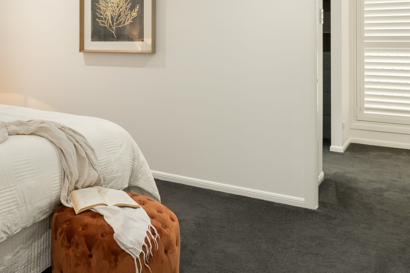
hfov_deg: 43.8
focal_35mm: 40
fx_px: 456
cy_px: 50
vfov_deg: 32.4
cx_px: 33
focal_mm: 14
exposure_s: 1/2
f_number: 10
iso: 320
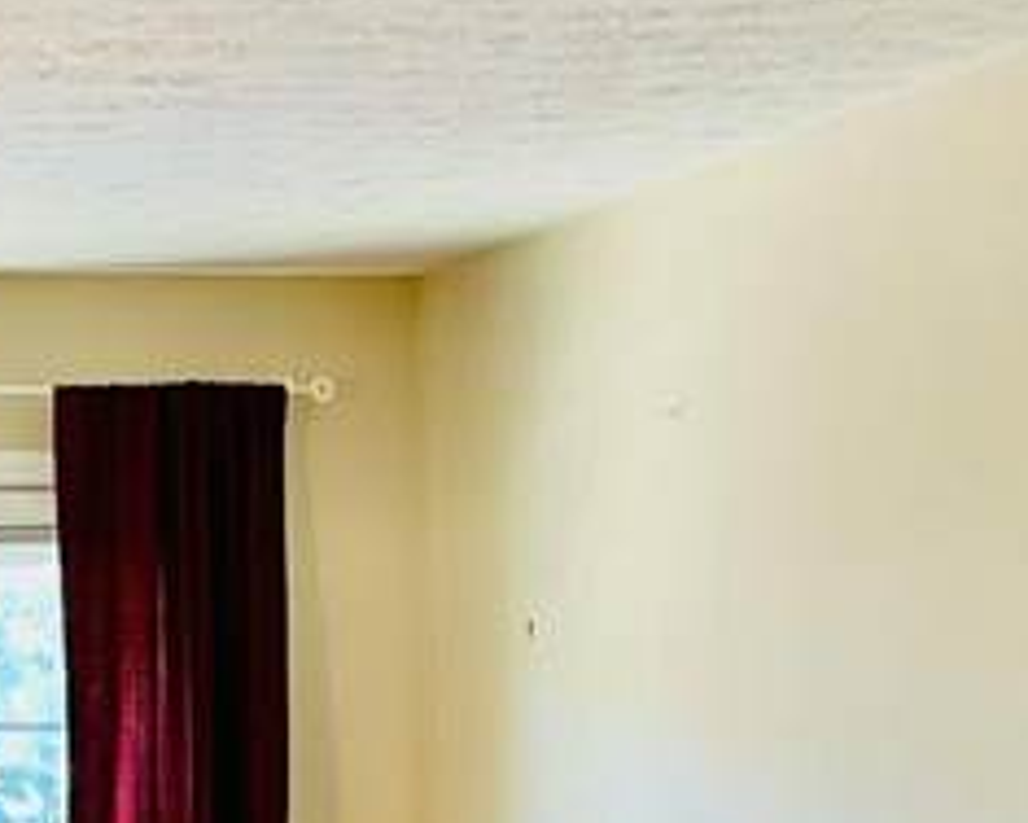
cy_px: 1580
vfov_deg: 10.4
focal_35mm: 138
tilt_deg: -9.6
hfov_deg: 13.6
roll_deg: +1.1
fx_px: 4199
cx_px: -206
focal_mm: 5.1
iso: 100
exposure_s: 1/60
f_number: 1.6
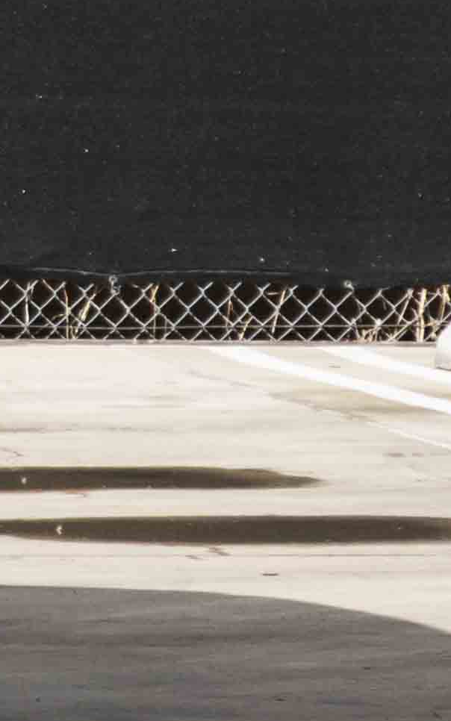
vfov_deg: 6.0
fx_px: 6901
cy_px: 76
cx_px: -1074
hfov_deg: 3.6
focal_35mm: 351
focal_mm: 25.64
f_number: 3.7
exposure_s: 1/400
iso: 125
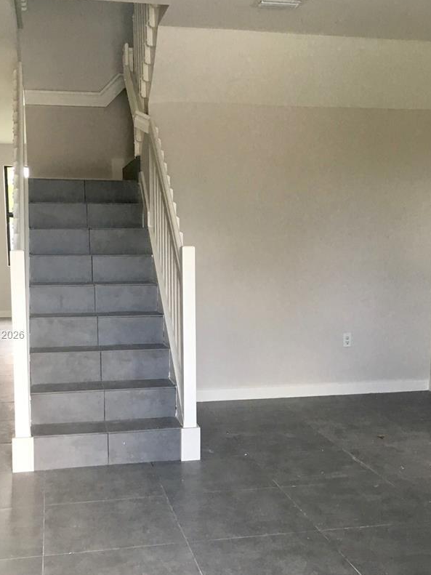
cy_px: 335
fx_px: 731
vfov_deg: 42.8
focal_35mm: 44
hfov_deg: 32.9
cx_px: 216
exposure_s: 1/30
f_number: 2.2
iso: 32
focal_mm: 4.15
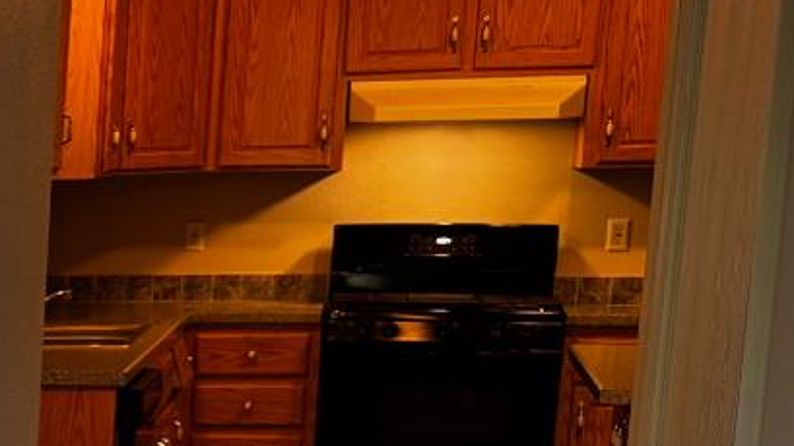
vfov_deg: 12.2
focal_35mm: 96
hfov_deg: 18.6
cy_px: 602
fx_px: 2021
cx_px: -522
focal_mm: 6.76
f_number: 1.78
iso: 160
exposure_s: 1/60
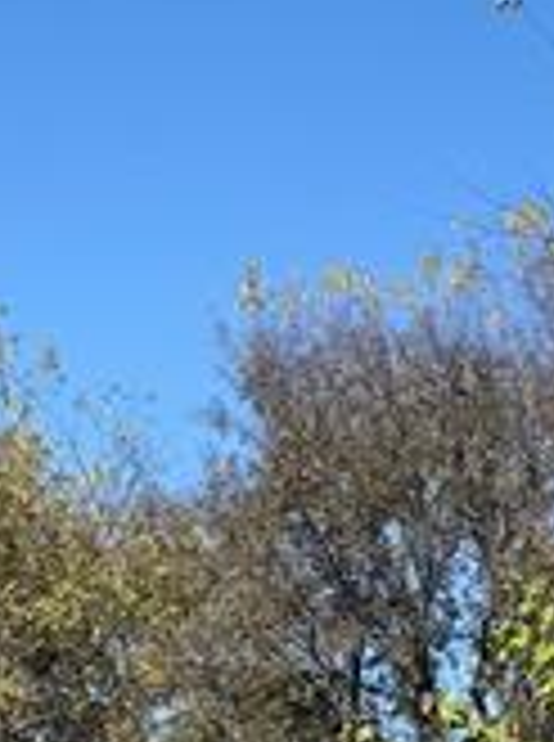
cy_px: 1192
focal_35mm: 112
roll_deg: -0.9
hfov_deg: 12.6
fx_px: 2399
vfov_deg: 15.8
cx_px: 811
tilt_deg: -2.8
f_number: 1.78
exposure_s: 1/3279
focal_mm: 6.76
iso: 80
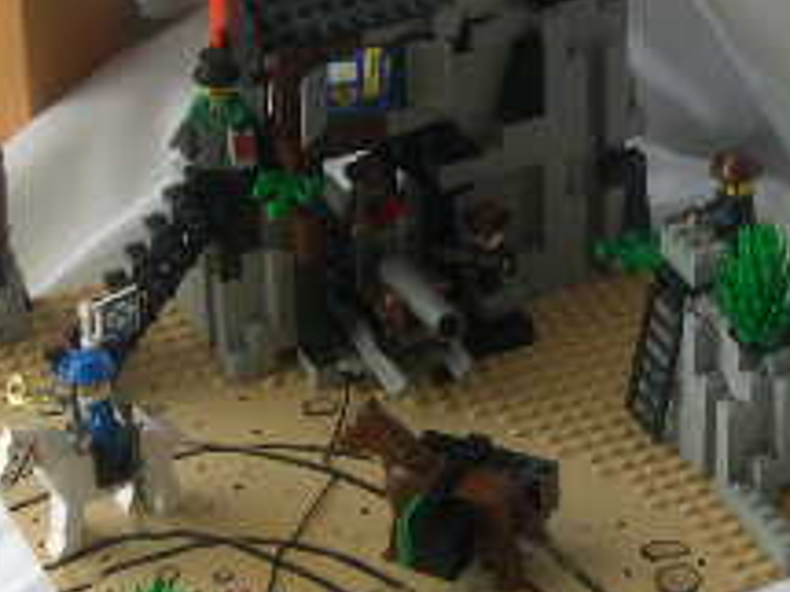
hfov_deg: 11.6
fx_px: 3878
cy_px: 342
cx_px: 327
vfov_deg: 8.7
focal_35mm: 170
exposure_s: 1/97.3
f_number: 3.4
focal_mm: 12.2
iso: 100
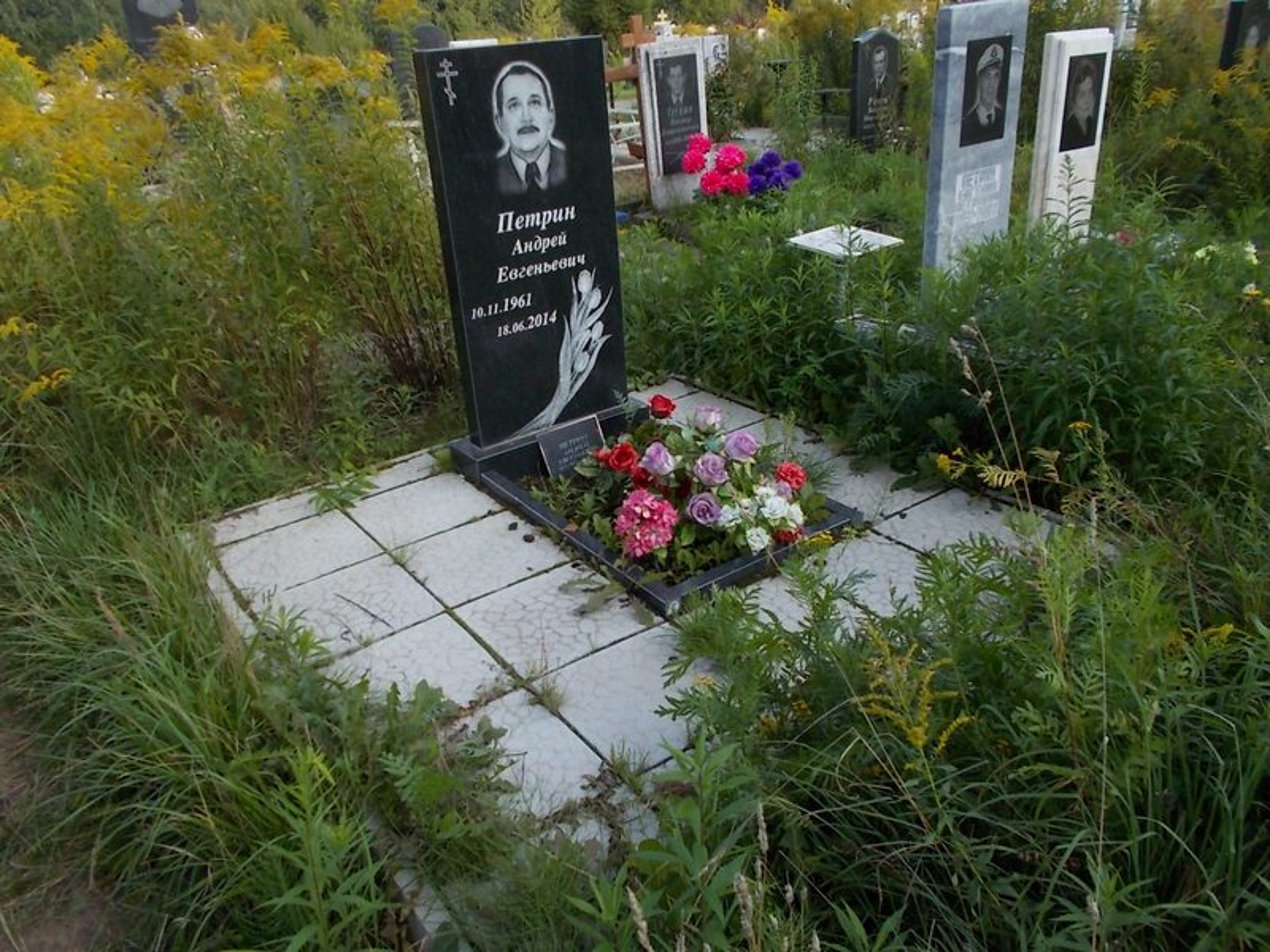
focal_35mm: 26
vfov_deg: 53.1
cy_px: 476
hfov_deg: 67.3
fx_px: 954
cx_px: 635
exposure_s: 1/250
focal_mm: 4.6
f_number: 3.2
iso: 80
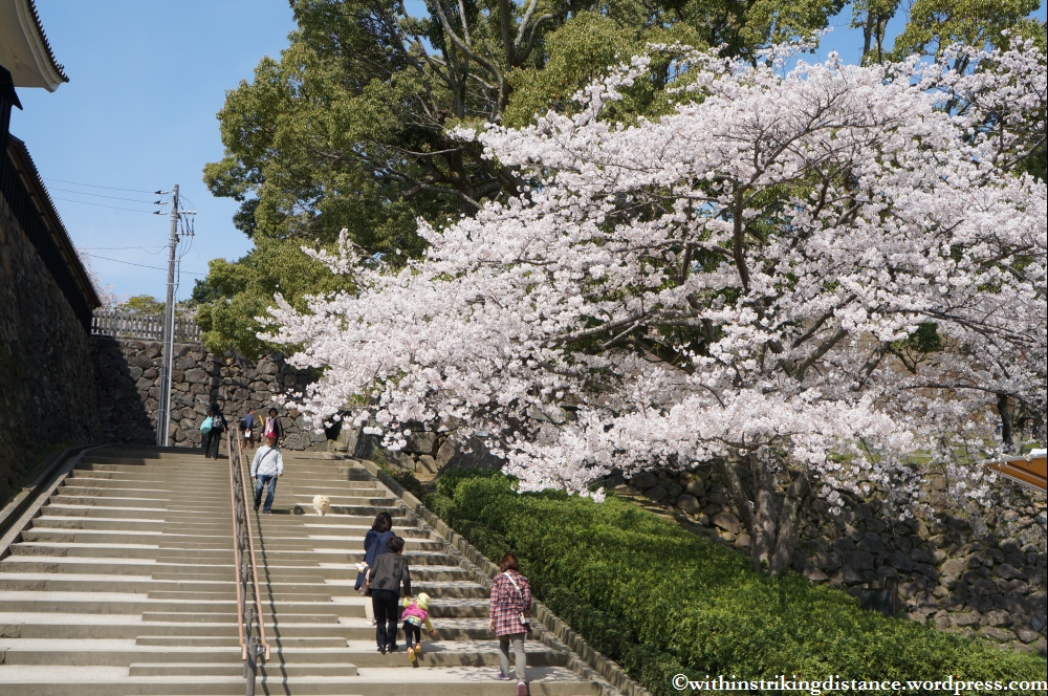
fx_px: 1134
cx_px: 524
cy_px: 348
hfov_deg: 49.6
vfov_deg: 34.1
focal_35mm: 39
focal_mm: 26
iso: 200
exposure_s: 1/640
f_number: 8
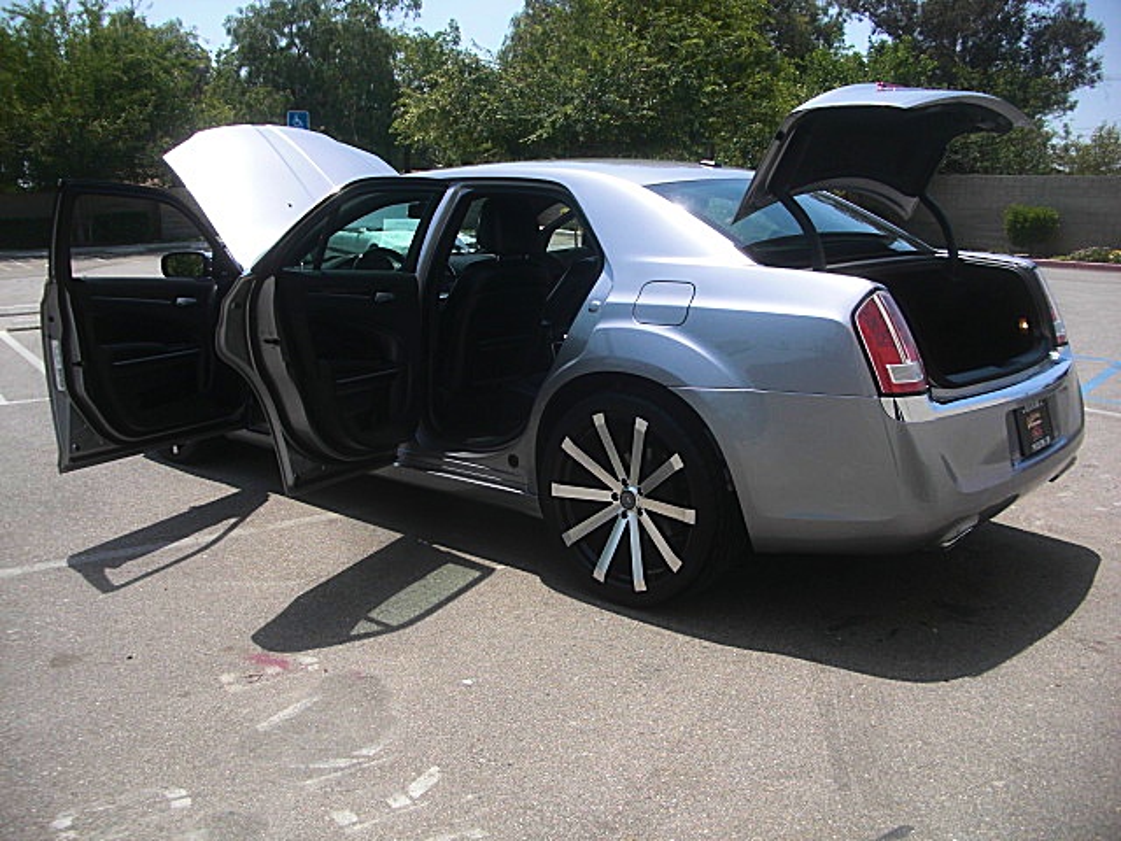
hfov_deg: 51.4
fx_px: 1166
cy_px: 420
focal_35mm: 36
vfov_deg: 39.7
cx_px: 560
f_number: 2.8
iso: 50
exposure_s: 1/800
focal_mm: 6.3
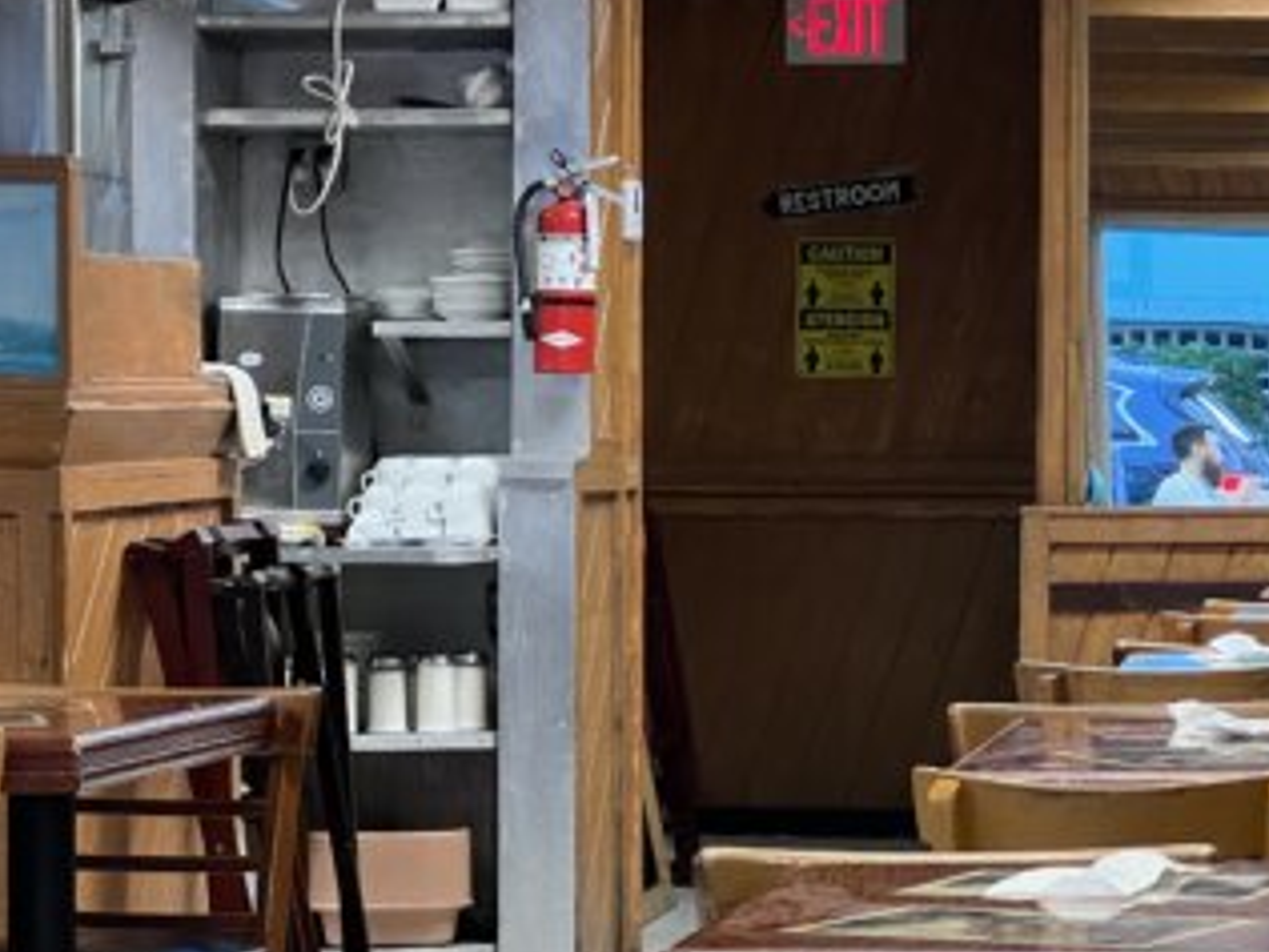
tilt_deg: +0.0
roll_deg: +0.3
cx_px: 976
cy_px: 474
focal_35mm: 146
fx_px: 5352
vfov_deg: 10.2
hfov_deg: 13.5
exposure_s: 1/44
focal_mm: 9
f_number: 2.8
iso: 250
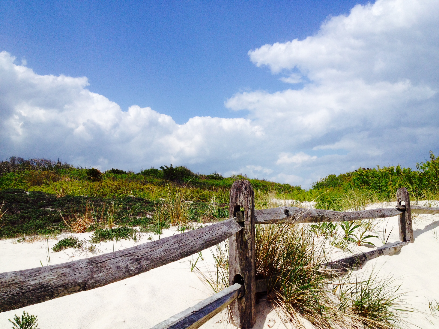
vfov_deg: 40.7
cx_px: 220
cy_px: 164
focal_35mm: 35
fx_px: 444
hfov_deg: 52.6
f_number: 2.4
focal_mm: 4.28
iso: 50
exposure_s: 1/3953
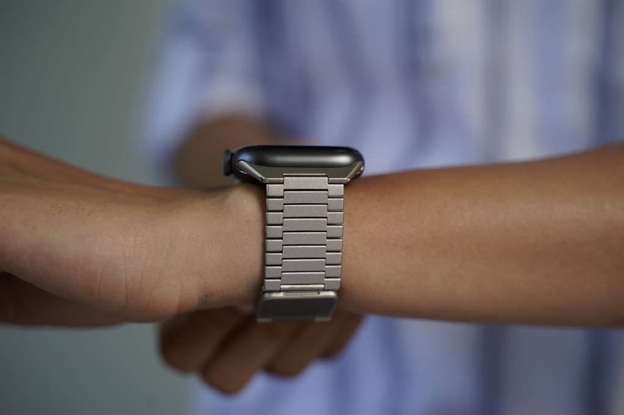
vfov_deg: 18.2
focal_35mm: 75
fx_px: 1299
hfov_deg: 27.0
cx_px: 312
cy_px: 208
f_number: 4
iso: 800
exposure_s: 1/160
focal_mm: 75
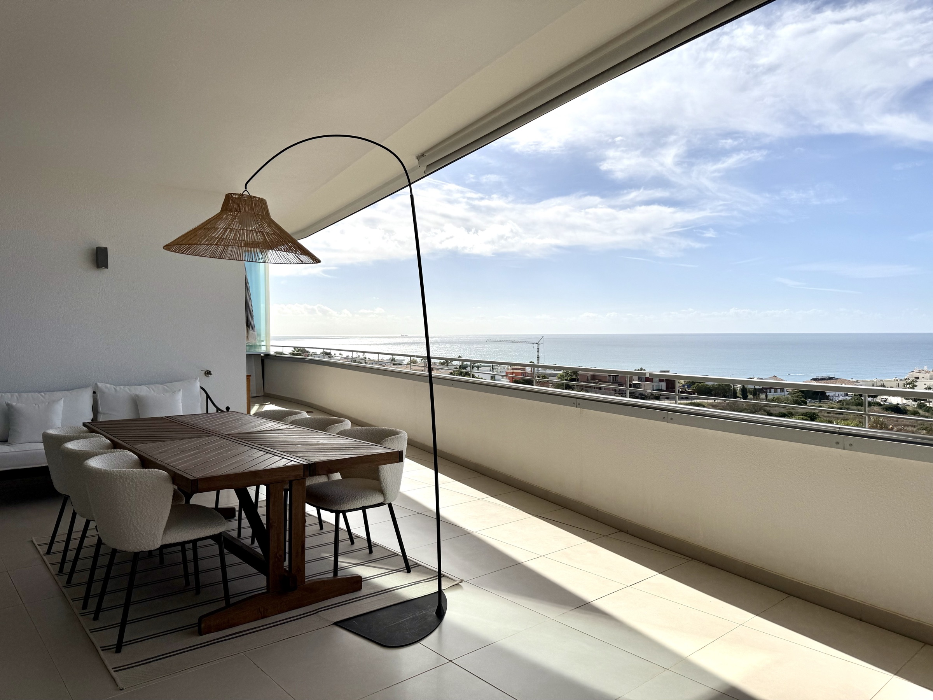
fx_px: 647
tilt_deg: -1.5
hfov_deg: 71.6
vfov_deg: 56.8
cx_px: 466
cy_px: 350
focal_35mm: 24
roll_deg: -0.1
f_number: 1.78
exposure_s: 1/11905
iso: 80
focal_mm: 6.76
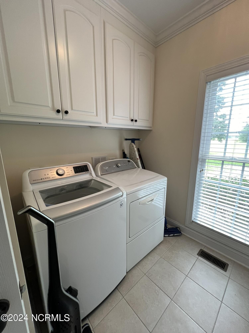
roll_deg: +0.4
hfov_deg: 89.9
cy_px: 166
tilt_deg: -12.4
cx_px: 124
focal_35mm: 13
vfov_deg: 106.2
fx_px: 125
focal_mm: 1.57
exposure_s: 1/120
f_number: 1.8
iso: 160
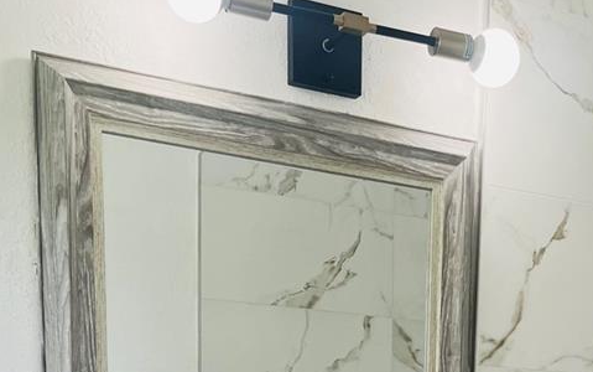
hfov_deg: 29.6
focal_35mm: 69
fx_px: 1116
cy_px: 658
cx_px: 396
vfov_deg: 16.1
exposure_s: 1/164
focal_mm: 5.1
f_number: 1.6
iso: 50
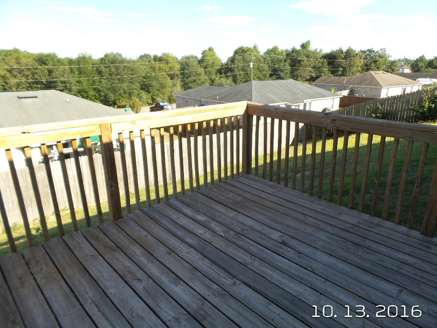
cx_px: 218
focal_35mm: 23
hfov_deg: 73.9
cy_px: 164
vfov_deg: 58.9
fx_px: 290
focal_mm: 4.1
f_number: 3.5
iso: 100
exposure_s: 1/320
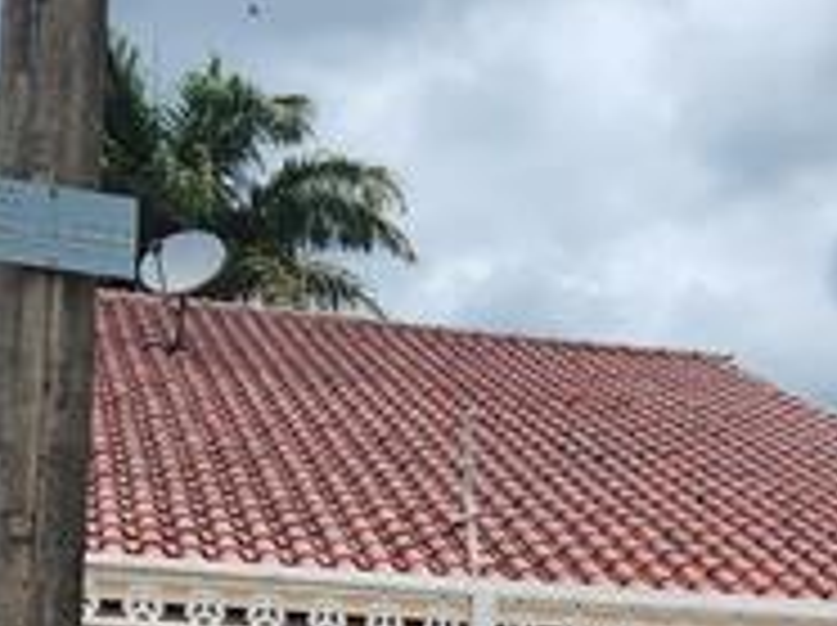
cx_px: 778
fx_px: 2391
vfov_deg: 14.5
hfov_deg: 19.4
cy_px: 725
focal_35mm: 99
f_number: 1.8
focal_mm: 5.4
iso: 20
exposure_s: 1/3117
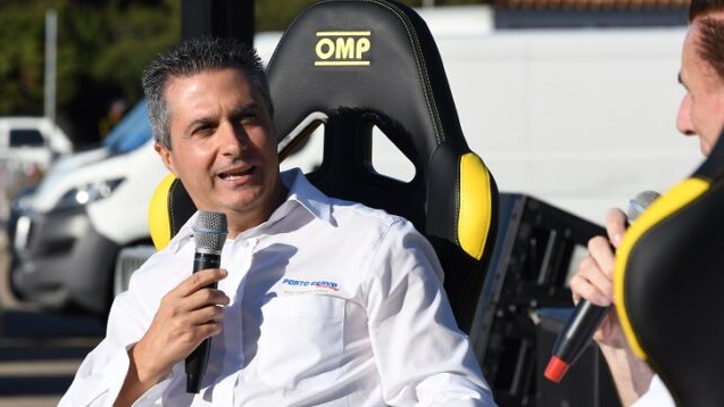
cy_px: 188
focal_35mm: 284
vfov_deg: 4.3
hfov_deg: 7.6
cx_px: 361
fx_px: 5451
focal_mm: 180
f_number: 9
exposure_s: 1/400
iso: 160
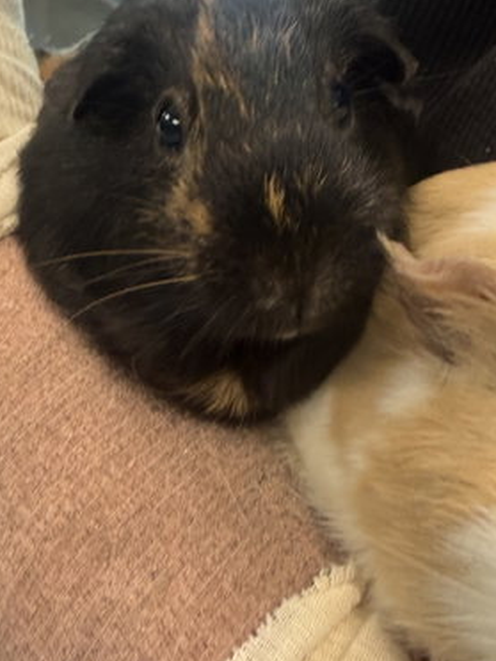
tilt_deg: -26.1
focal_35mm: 43
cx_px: 290
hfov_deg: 33.5
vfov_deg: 43.3
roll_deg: -3.1
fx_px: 822
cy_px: 223
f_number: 2.2
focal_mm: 2.22
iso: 200
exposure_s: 1/60
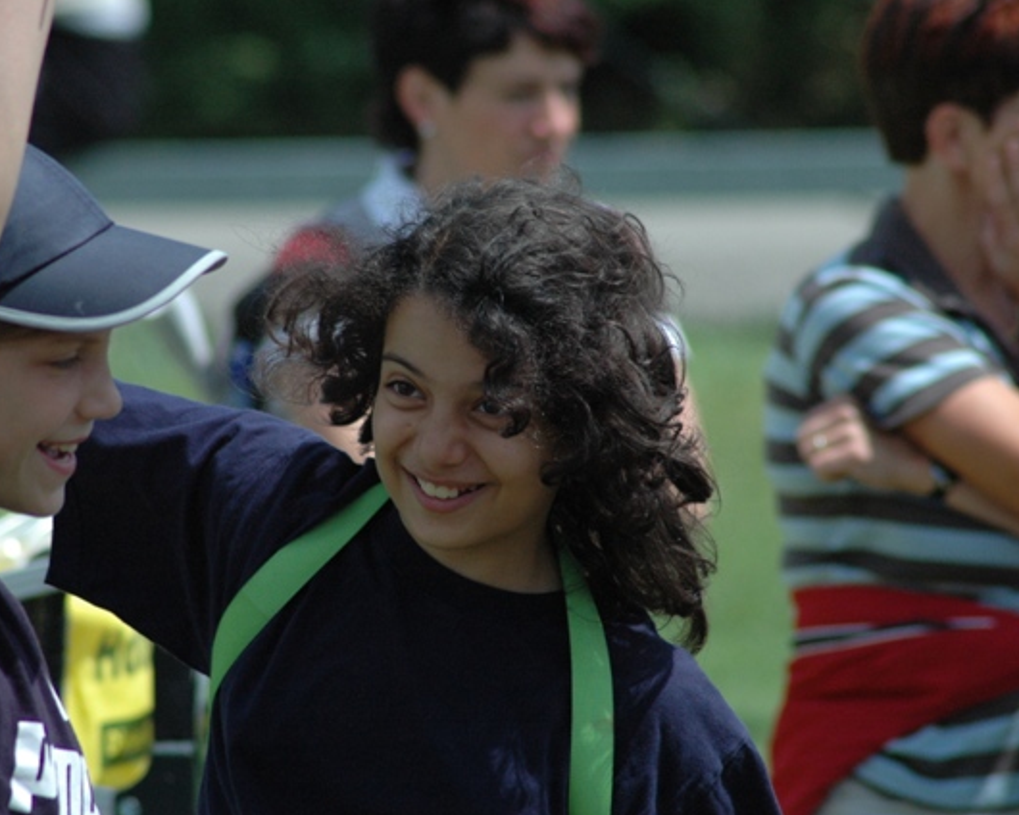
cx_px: 467
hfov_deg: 5.2
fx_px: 11279
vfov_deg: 4.1
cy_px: 408
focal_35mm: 374
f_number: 6.3
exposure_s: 1/2500
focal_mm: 220
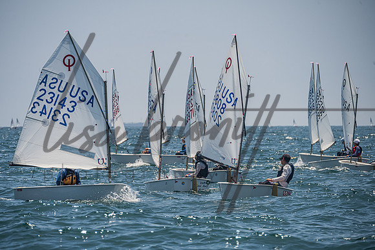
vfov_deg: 4.7
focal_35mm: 294
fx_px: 3066
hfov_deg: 7.0
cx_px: 173
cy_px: 133
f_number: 8
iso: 250
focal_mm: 270
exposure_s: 1/1250
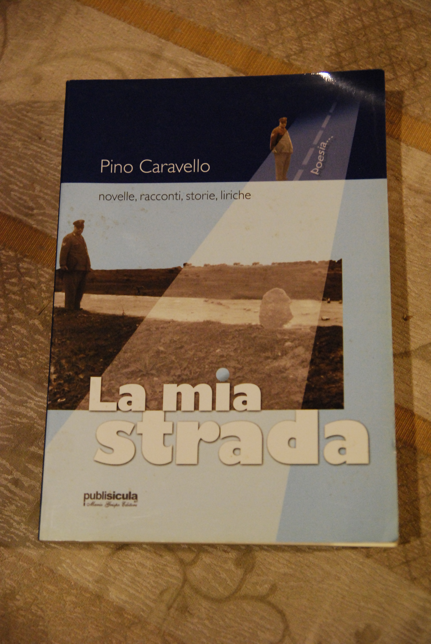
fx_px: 1074
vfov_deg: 33.4
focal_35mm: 60
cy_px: 322
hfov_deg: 22.7
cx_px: 216
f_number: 4.5
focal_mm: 40
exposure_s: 1/60
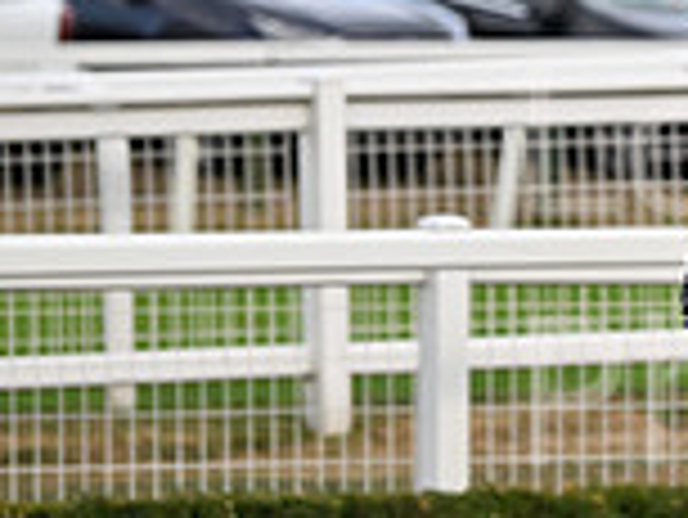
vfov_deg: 2.6
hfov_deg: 3.4
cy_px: 182
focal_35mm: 582
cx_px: 1111
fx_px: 11576
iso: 800
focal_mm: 160
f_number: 3.5
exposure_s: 1/3200
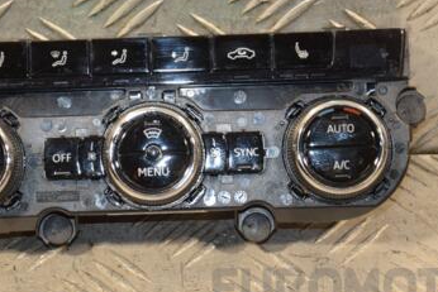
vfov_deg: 7.6
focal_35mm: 182
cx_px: 189
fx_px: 2215
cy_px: 119
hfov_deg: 11.3
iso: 800
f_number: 5.3
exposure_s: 1/100
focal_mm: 70
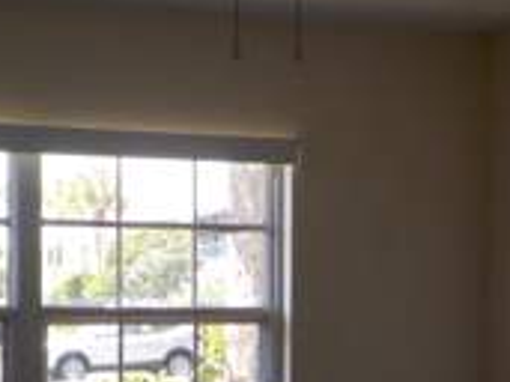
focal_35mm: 84
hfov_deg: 23.3
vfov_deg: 17.2
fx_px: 1237
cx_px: 239
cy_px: 381
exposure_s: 1/80
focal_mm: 4.1
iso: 125
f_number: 3.3
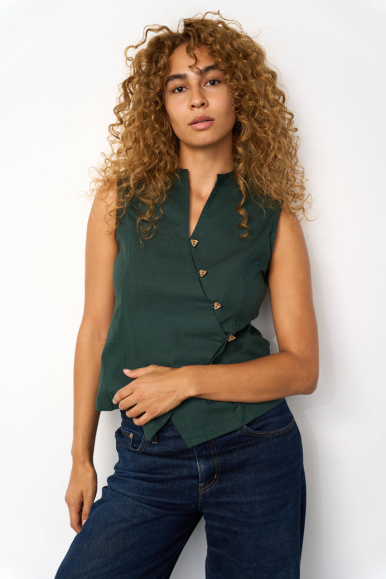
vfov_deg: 42.0
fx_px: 754
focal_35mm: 47
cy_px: 290
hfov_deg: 28.7
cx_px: 193
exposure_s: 1/160
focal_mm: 46.9
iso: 250
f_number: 3.2
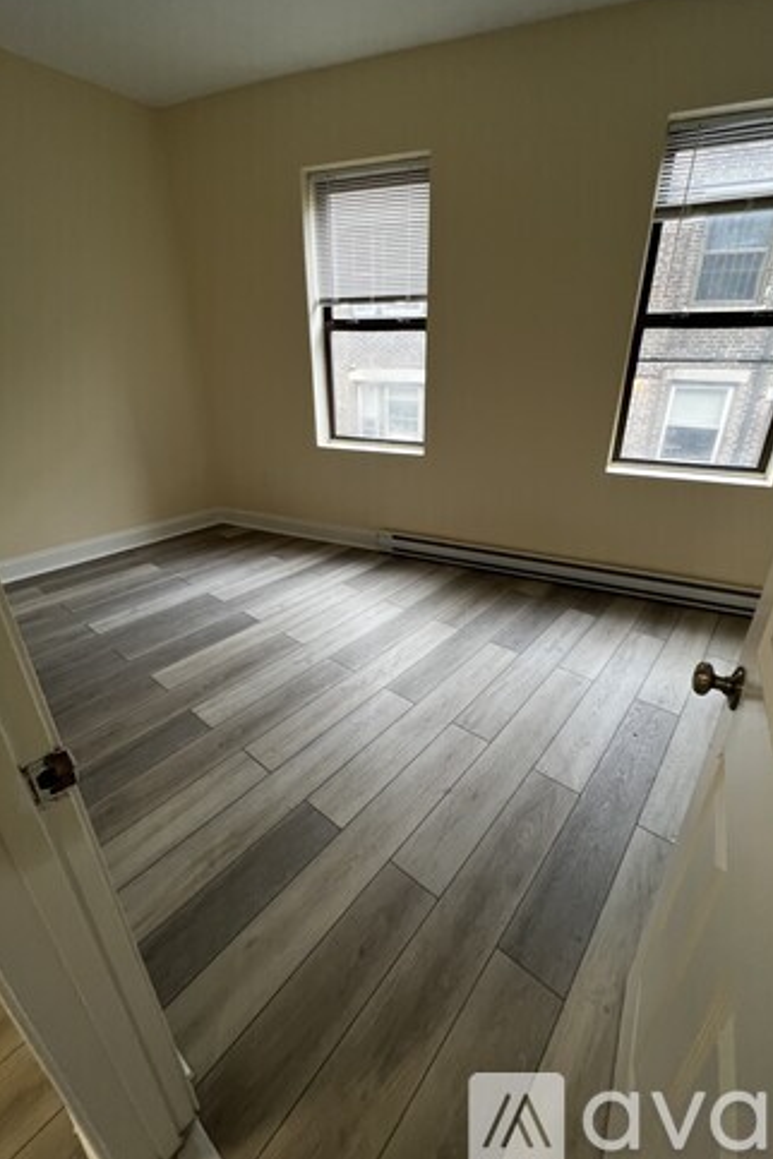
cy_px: 569
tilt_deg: -23.7
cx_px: 407
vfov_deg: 104.2
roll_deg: -1.2
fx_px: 451
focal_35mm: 14
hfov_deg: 81.1
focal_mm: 1.57
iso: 125
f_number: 1.8
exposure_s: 1/60
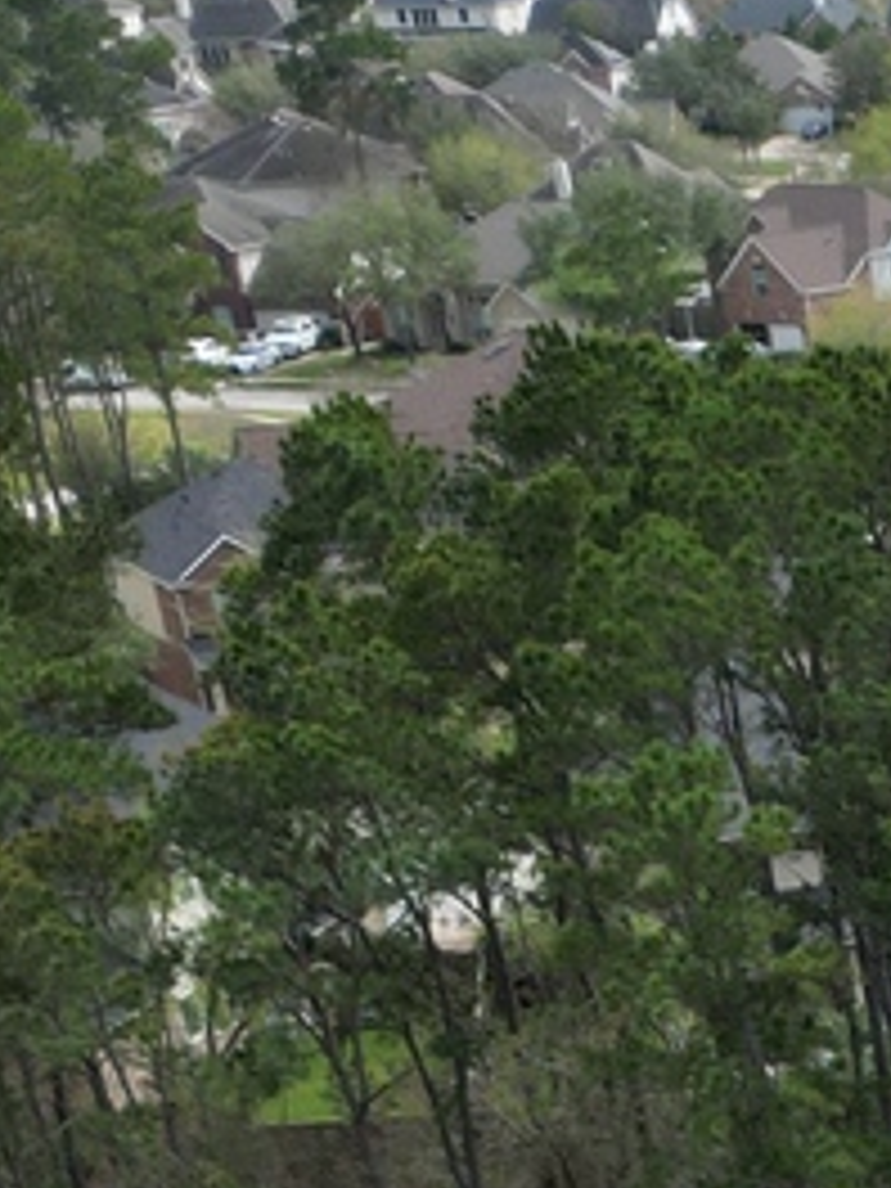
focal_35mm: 131
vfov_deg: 12.5
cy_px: 2642
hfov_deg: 9.9
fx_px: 4496
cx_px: 2164
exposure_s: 1/2500
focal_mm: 6.72
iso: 140
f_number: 1.7
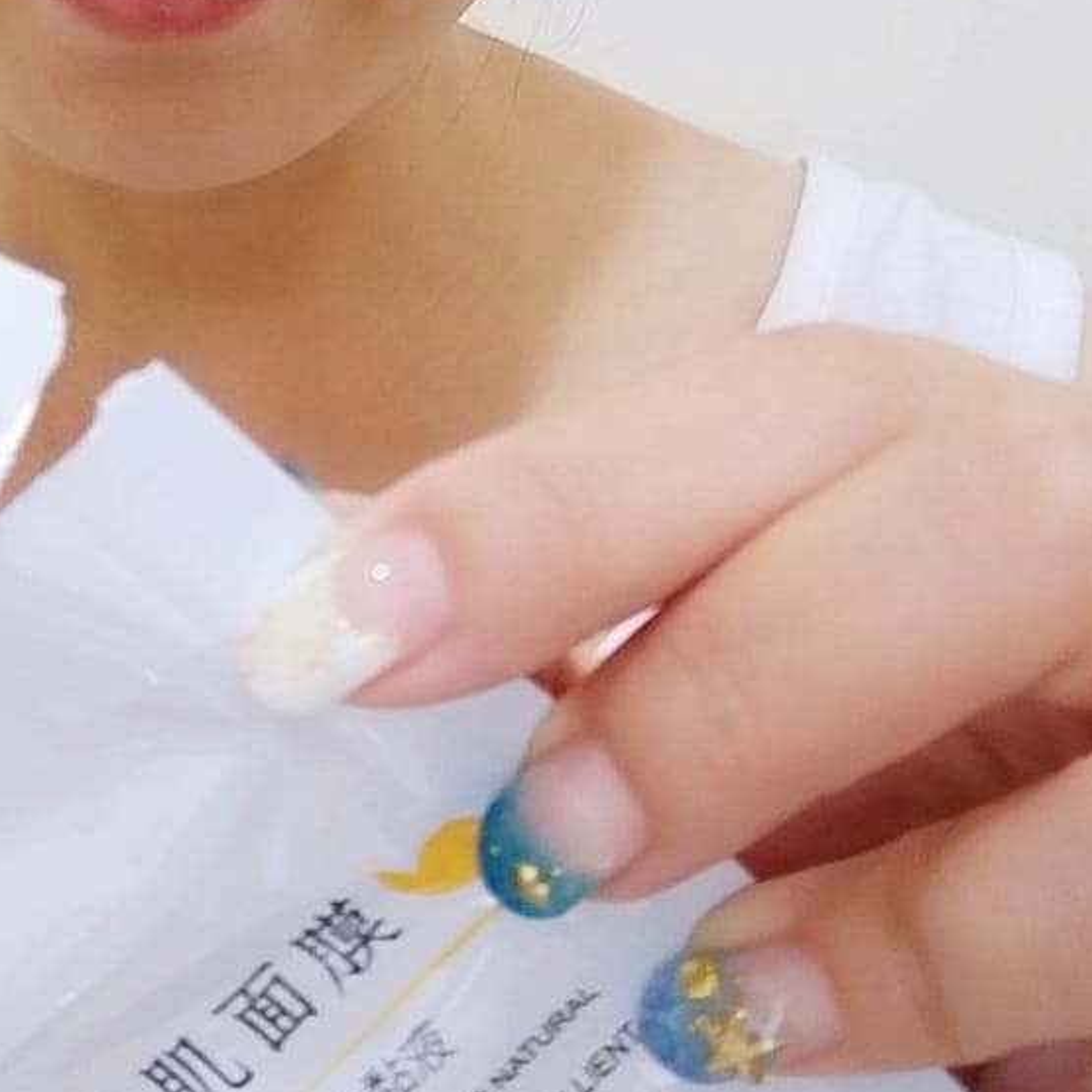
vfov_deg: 28.2
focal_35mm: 56
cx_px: 108
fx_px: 1999
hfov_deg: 29.3
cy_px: -59
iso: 800
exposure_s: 1/24
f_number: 2
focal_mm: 3.86
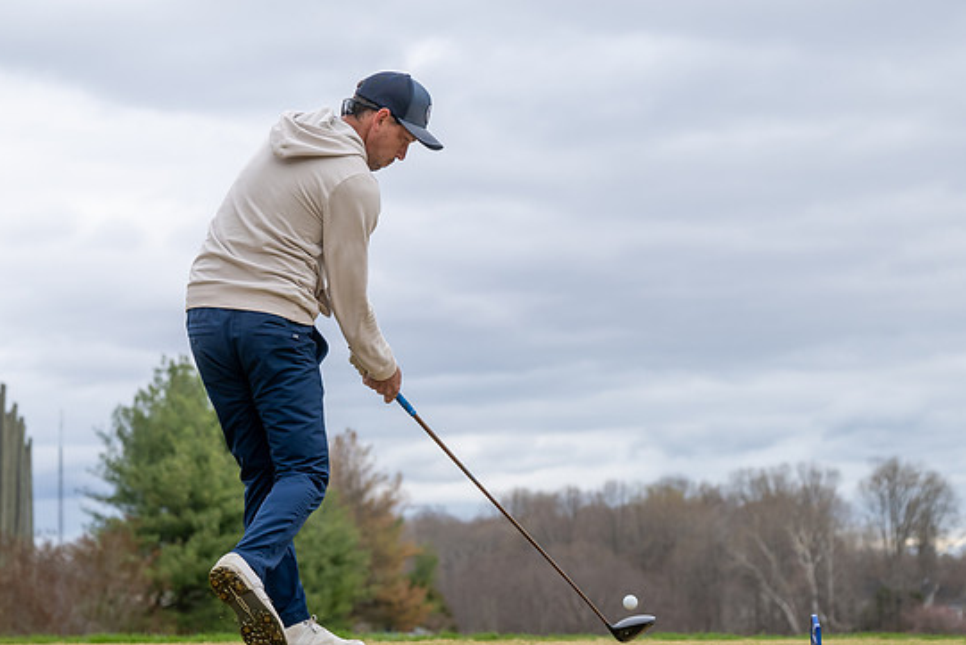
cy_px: 358
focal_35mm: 97
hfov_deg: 21.0
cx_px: 492
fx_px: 2603
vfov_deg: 14.1
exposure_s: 1/3200
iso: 220
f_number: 2.8
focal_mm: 45
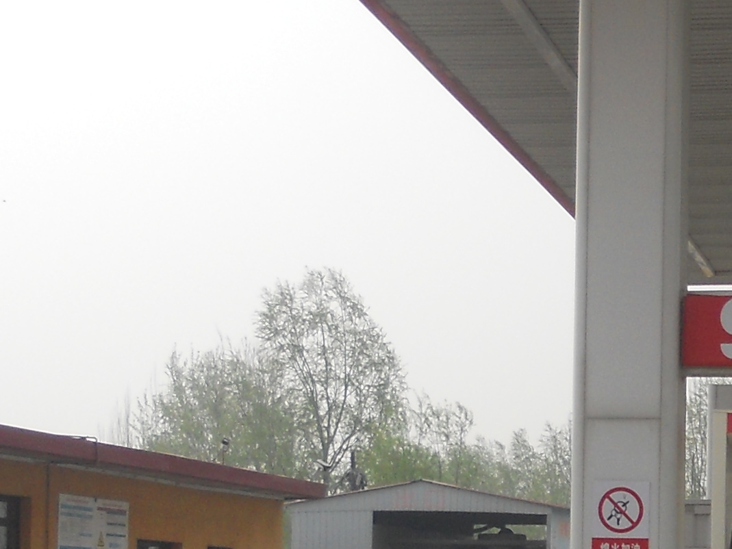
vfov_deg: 14.4
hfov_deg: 19.0
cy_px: 542
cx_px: 690
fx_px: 2136
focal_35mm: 101
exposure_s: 1/1000
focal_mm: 4.9
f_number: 3.2
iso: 80
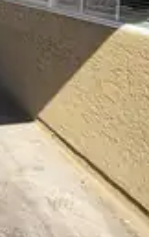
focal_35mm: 46
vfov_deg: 37.6
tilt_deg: -5.4
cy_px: -13
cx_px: -140
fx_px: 298
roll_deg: -0.3
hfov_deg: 19.0
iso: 20
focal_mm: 2.22
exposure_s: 1/853
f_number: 2.2
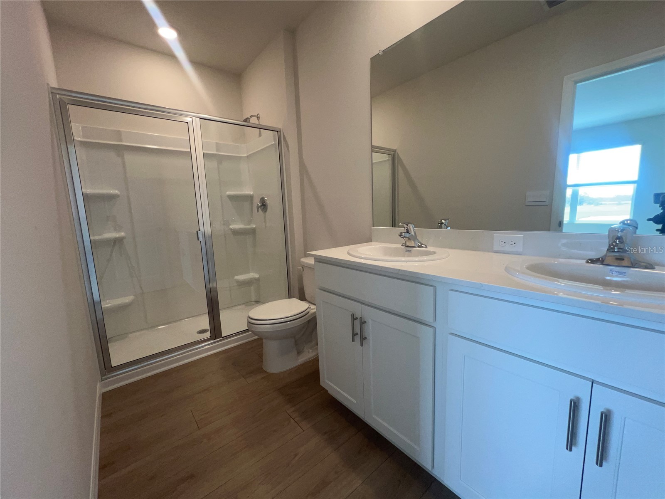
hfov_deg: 106.2
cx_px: 332
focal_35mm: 13
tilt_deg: -8.3
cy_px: 250
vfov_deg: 89.9
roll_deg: +2.3
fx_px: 250
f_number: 1.8
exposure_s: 1/120
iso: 160
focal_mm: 1.57
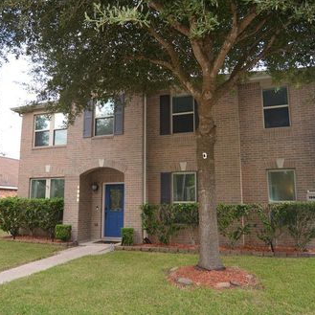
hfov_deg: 52.5
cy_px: 158
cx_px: 158
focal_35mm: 31
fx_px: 319
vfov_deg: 52.5
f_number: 4
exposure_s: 1/200
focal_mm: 24
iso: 110
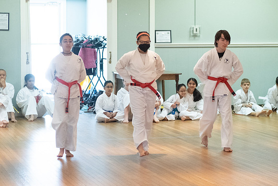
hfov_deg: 16.6
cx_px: 143
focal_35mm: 123
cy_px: 83
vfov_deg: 11.1
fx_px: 951
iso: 3200
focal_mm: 50
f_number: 2
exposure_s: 1/500
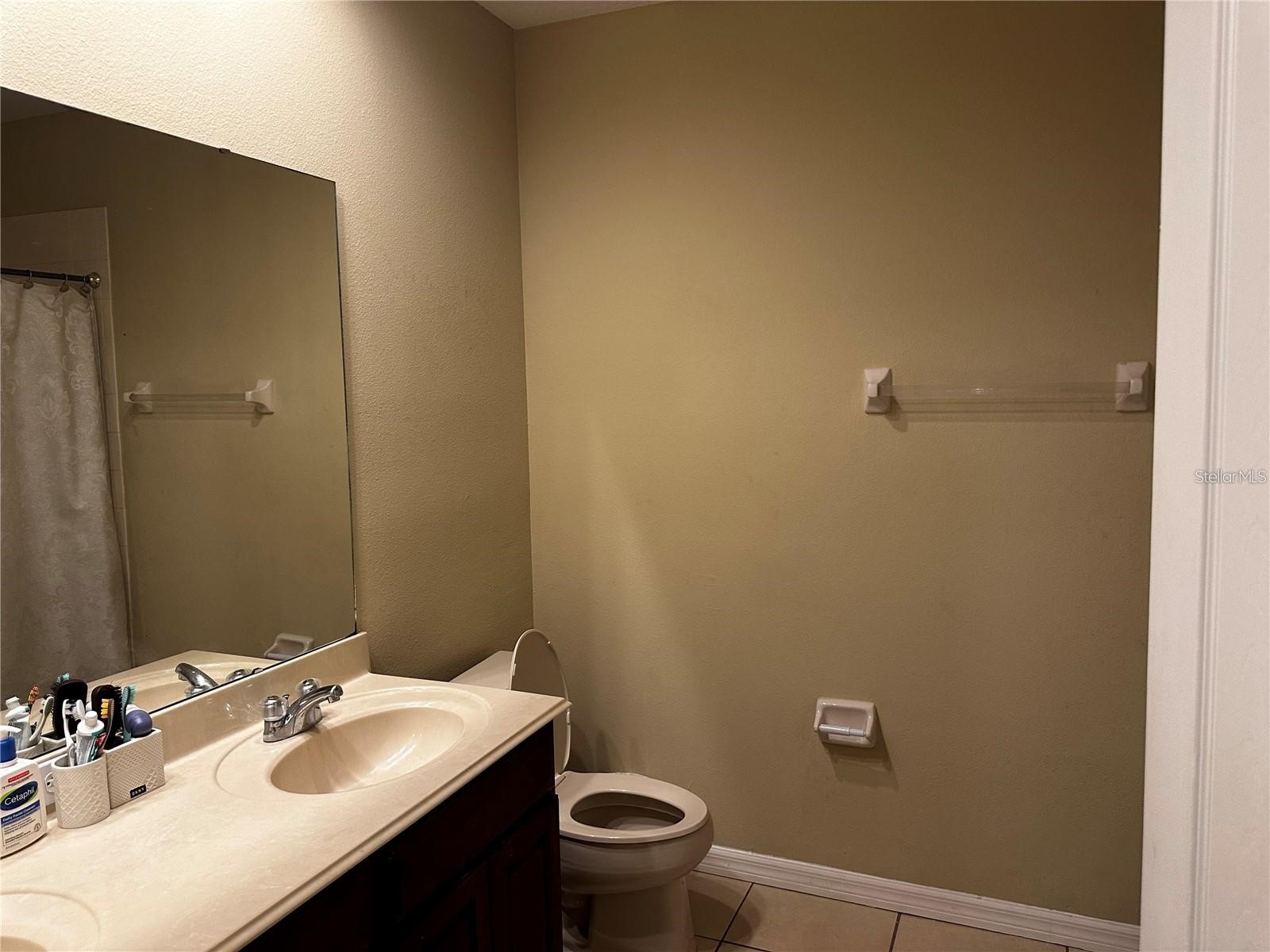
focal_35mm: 24
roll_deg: -1.0
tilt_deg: -6.3
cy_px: 476
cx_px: 635
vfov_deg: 56.8
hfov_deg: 71.6
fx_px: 881
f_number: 1.78
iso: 200
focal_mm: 6.86
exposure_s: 1/120
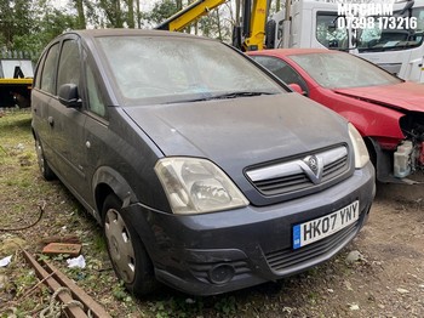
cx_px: 212
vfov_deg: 53.0
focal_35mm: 26
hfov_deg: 67.3
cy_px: 159
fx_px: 318
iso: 32
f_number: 1.8
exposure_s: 1/298
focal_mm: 4.25
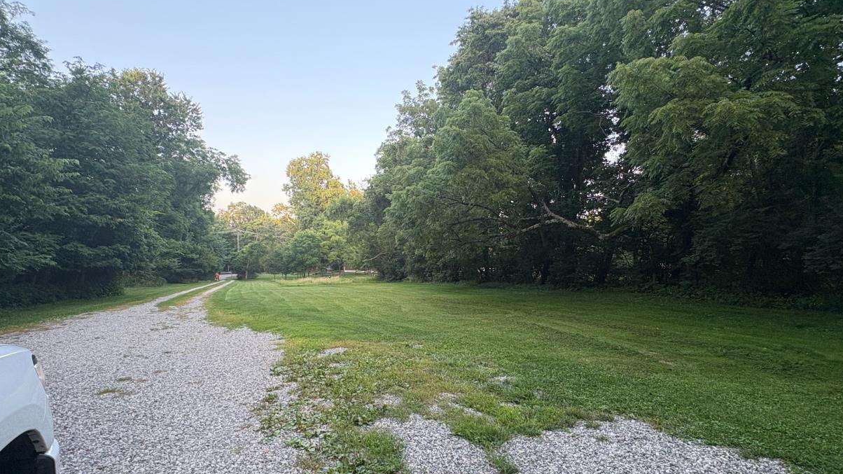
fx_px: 425
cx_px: 424
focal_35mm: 19
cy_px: 283
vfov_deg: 57.9
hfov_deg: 89.6
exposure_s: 1/99
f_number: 2.2
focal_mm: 2.22
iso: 160
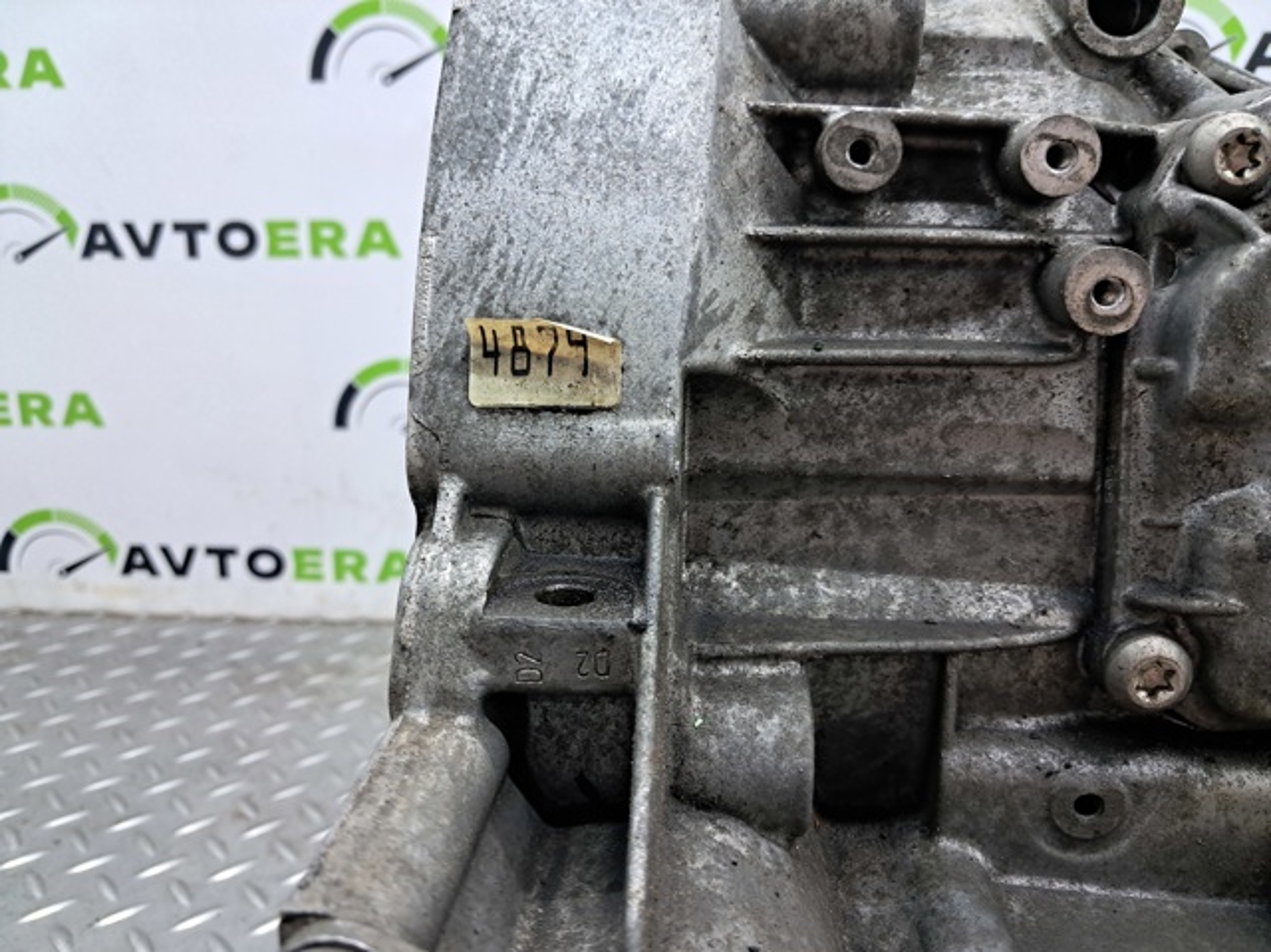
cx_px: 636
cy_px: 476
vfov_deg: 51.3
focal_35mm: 27
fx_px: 991
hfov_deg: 65.4
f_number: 1.8
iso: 200
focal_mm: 4
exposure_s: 1/50
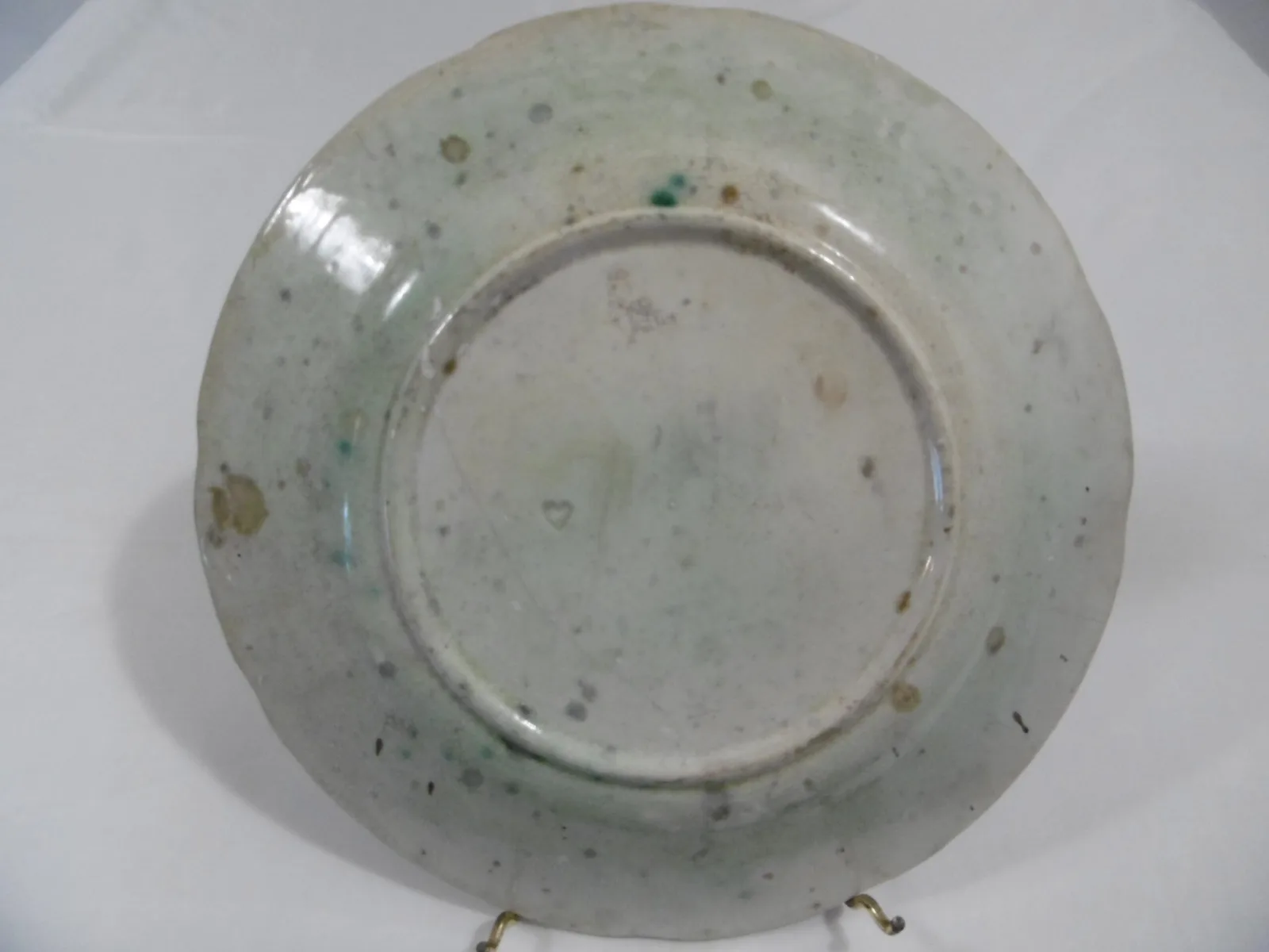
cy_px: 476
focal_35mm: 24
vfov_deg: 56.8
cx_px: 634
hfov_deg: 71.6
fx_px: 880
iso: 320
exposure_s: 1/60
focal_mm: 4.3
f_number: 3.1
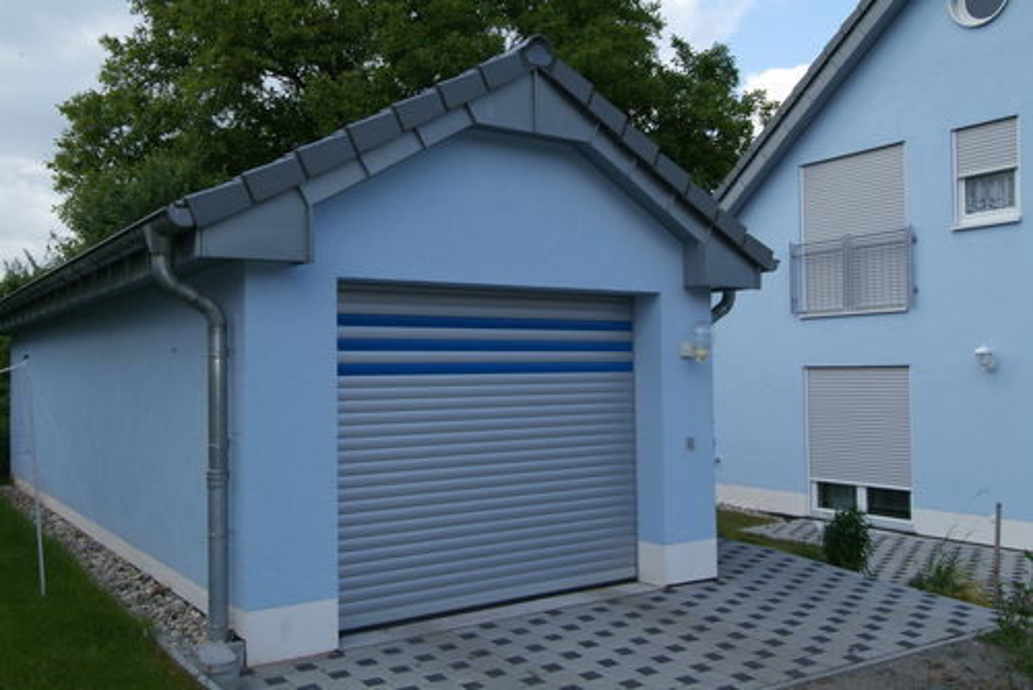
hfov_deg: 61.9
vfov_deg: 43.7
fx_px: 861
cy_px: 345
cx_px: 516
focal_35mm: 30
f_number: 11
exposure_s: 1/125
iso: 200
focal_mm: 20
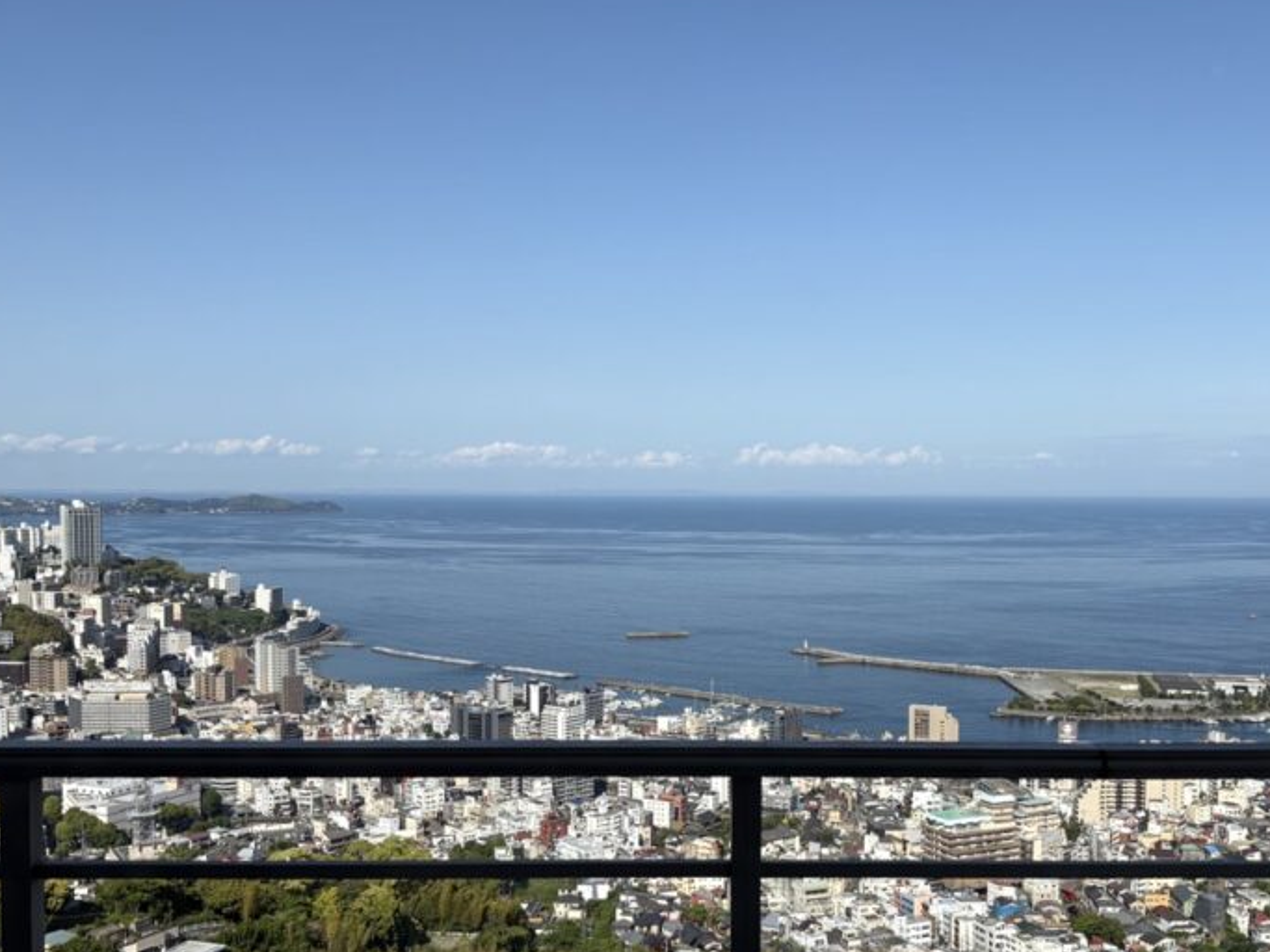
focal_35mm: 39
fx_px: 1431
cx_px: 692
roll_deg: +0.7
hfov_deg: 47.8
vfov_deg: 36.7
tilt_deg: -3.2
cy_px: 573
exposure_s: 1/4329
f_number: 1.6
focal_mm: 5.96
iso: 50
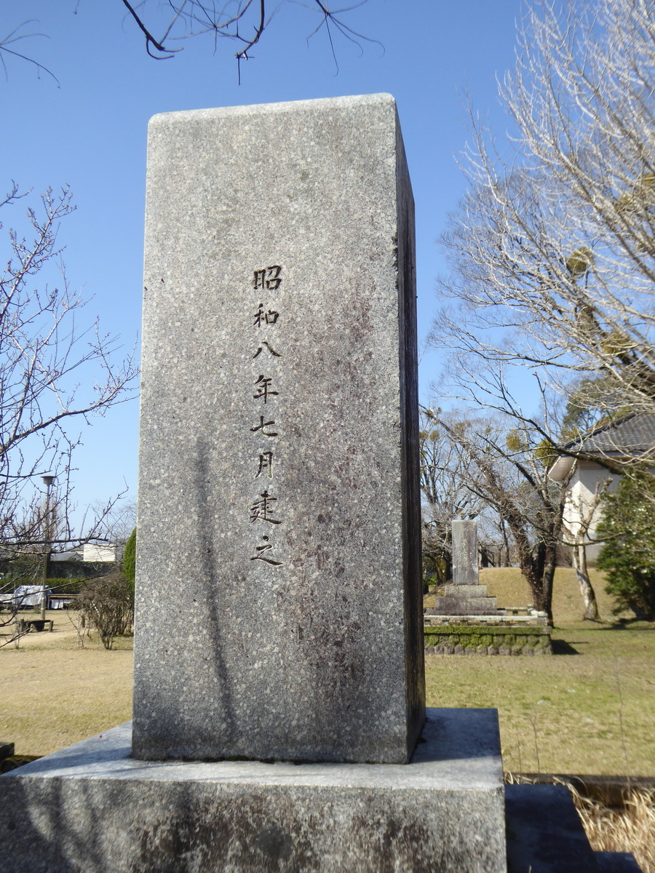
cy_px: 436
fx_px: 908
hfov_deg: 39.7
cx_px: 328
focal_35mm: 36
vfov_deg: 51.4
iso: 100
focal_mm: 6.3
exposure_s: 1/640
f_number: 3.7
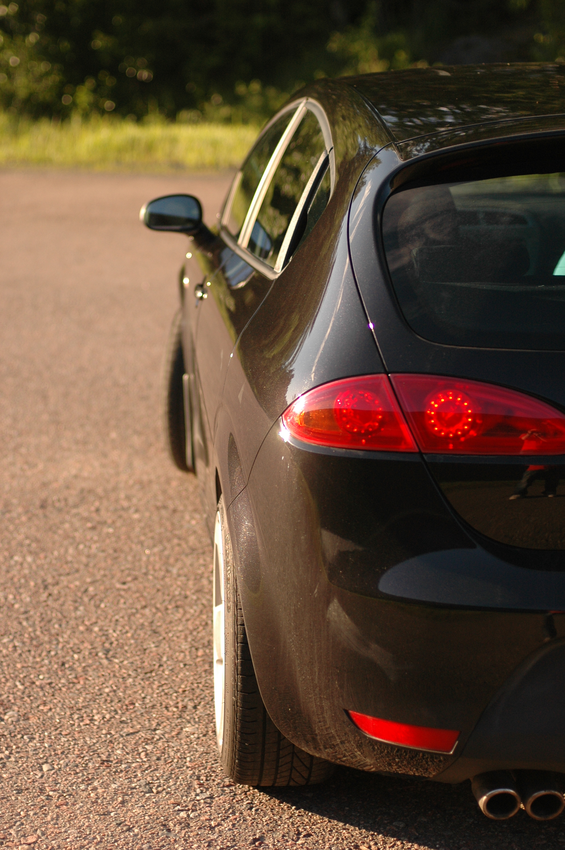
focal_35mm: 75
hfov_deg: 18.1
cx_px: 282
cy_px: 425
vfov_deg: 27.0
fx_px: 1769
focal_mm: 50
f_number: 2
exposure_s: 1/3200
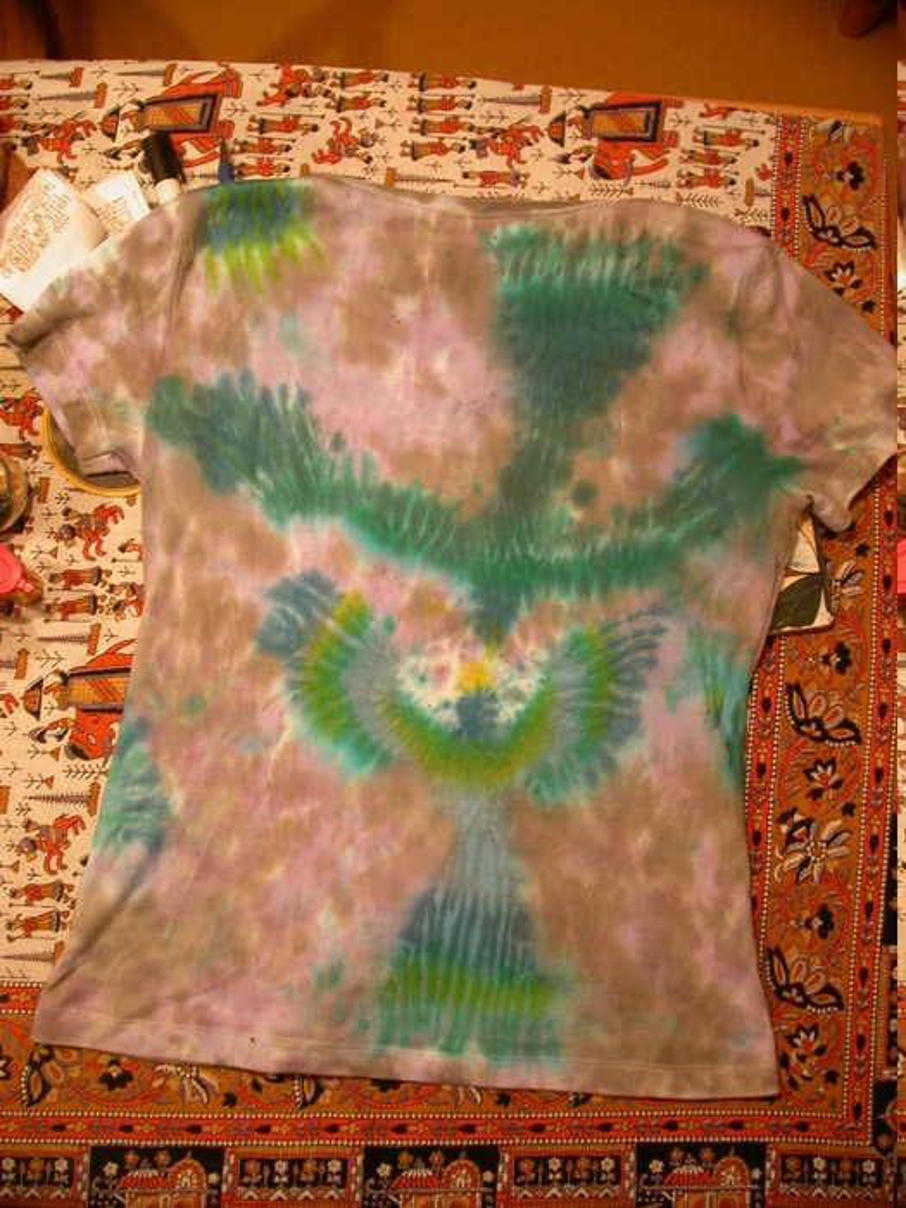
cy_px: 604
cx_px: 453
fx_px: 1326
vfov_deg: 49.0
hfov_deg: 37.7
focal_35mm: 38
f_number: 2.6
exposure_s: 1/10.6
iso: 100
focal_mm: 7.85
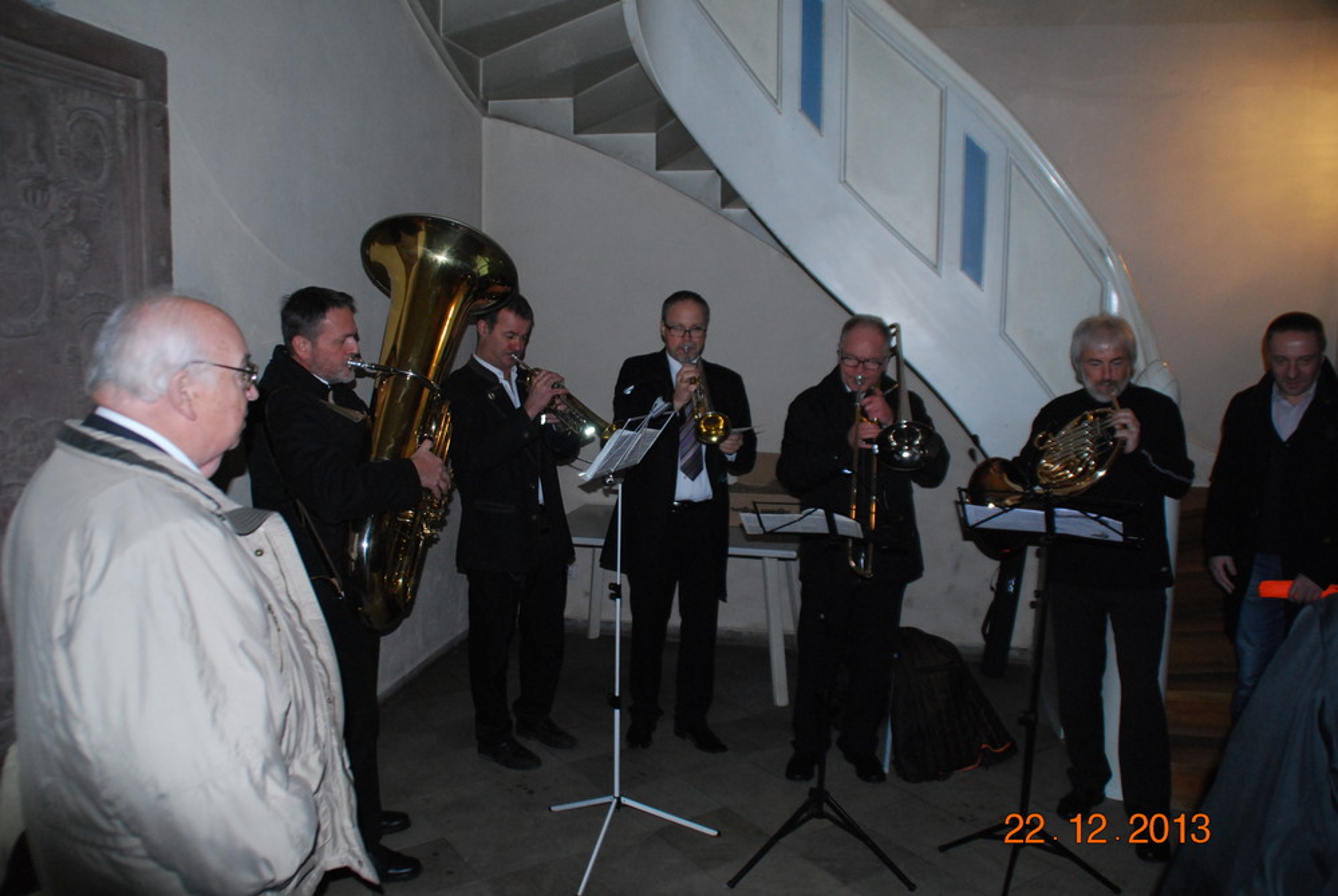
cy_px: 448
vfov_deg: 48.1
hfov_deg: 67.3
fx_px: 1005
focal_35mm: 27
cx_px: 669
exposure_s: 1/60
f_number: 5
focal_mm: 18
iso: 800
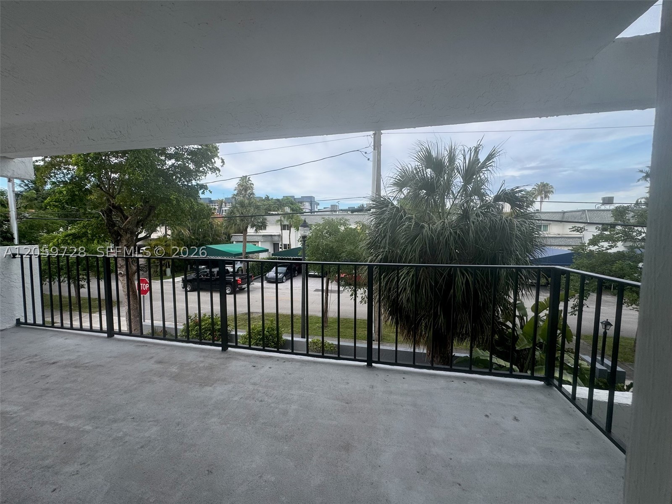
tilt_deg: -5.3
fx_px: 272
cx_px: 336
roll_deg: -0.2
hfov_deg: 102.1
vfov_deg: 85.7
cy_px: 252
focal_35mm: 14
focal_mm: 2.22
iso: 40
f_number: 2.2
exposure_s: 1/384
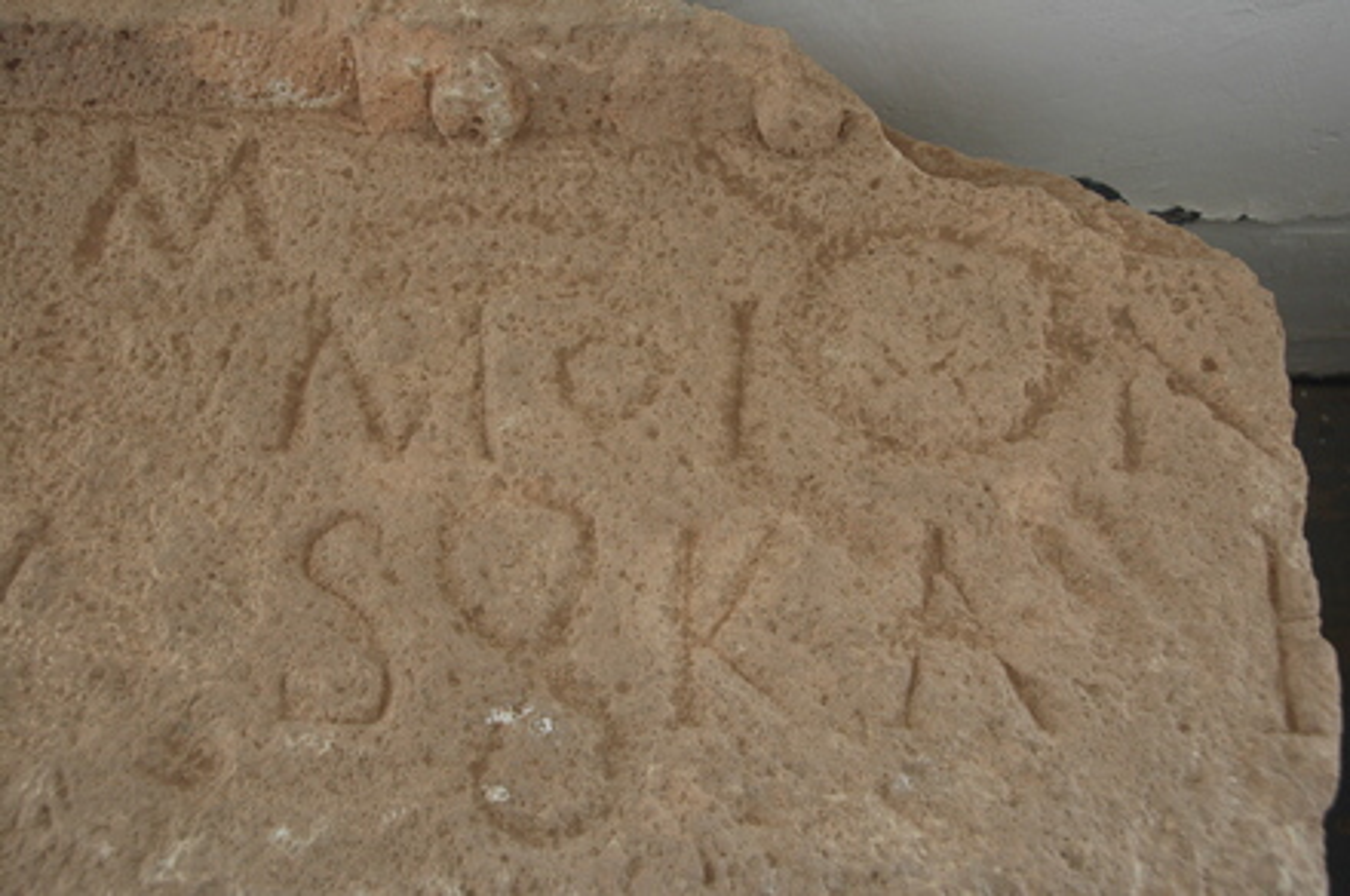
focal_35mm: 39
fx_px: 1460
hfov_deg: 49.6
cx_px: 675
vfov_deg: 34.1
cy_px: 448
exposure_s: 1/100
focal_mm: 26
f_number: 5.6
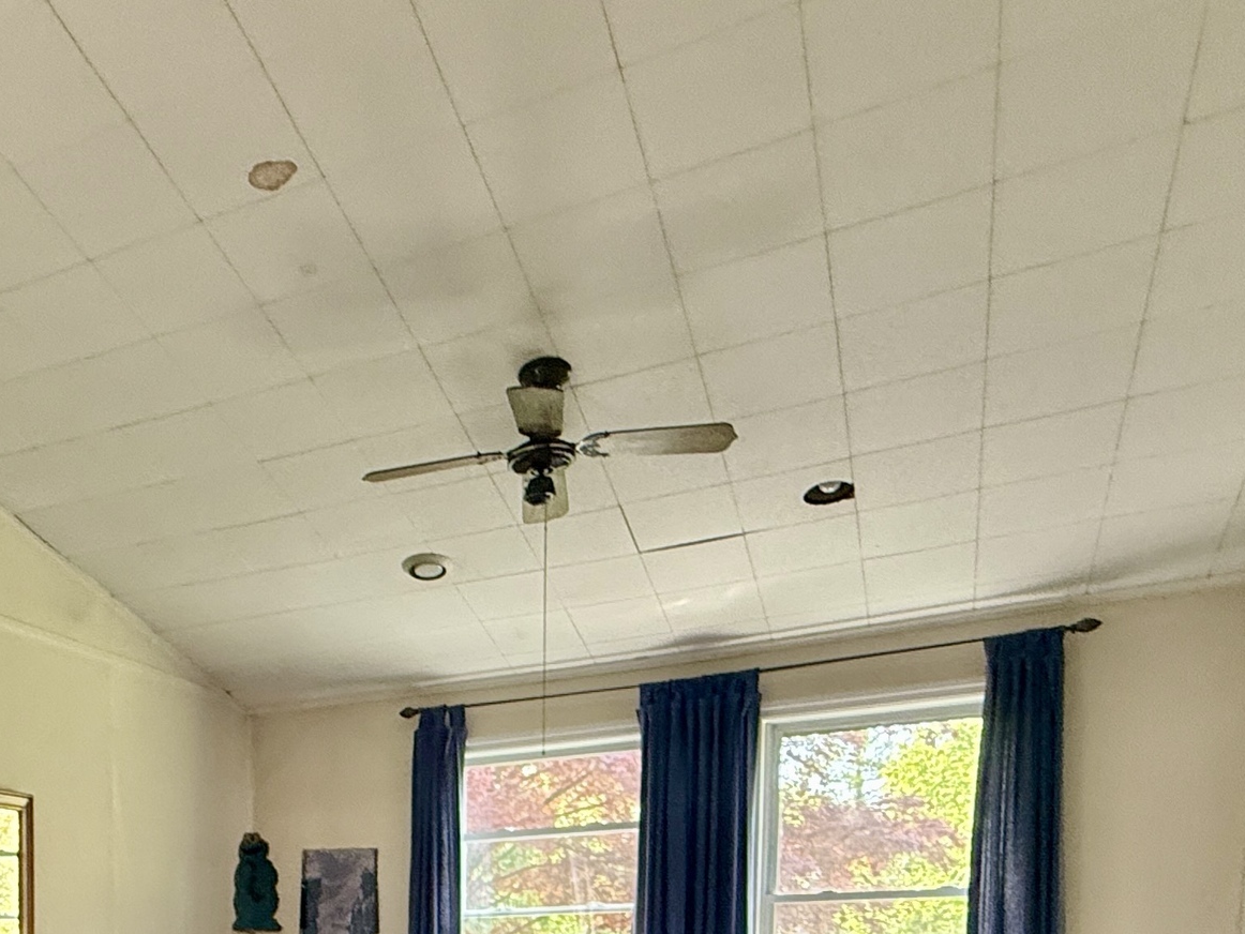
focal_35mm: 37
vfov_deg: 32.5
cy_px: 1097
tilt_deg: -4.4
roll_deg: +1.2
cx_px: 135
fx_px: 1331
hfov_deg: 45.6
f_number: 2.2
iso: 320
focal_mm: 2.22
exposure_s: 1/61
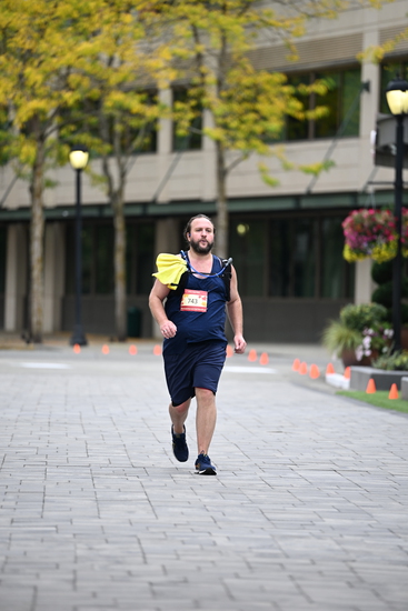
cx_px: 204
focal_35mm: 200
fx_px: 3398
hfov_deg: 6.9
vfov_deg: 10.3
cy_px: 306
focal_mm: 200
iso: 400
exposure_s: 1/1250
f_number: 2.8
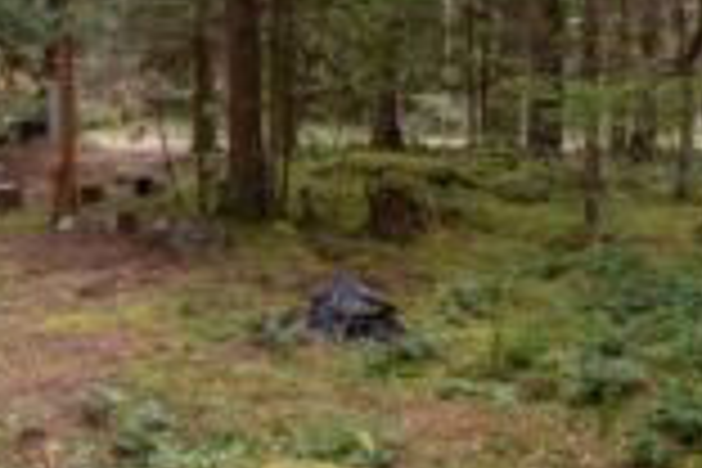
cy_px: 115
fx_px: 799
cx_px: 153
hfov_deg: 45.3
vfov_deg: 32.0
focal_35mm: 41
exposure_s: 1/30
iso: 200
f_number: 7.1
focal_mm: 16
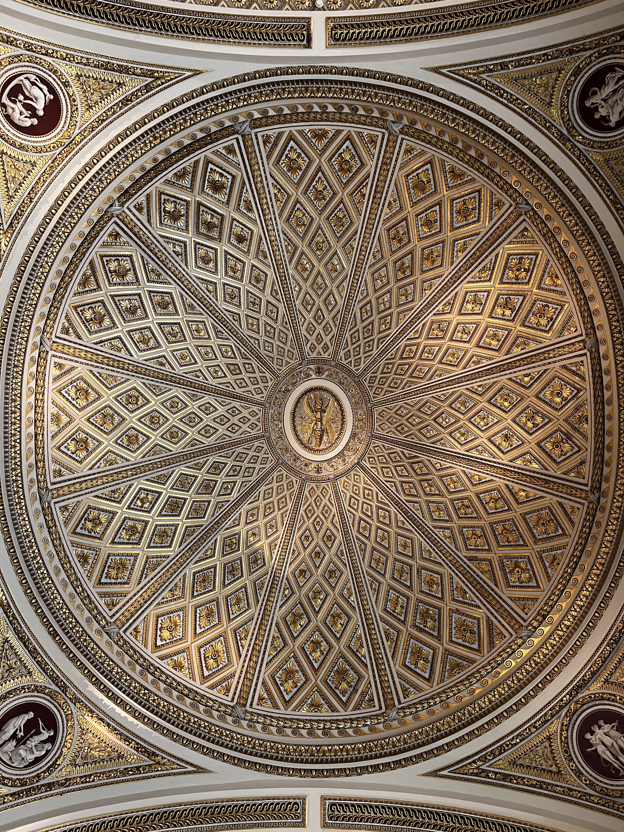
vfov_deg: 67.3
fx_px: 625
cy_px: 416
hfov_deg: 53.1
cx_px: 312
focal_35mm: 26
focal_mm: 5.7
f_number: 1.5
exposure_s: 1/50
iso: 80
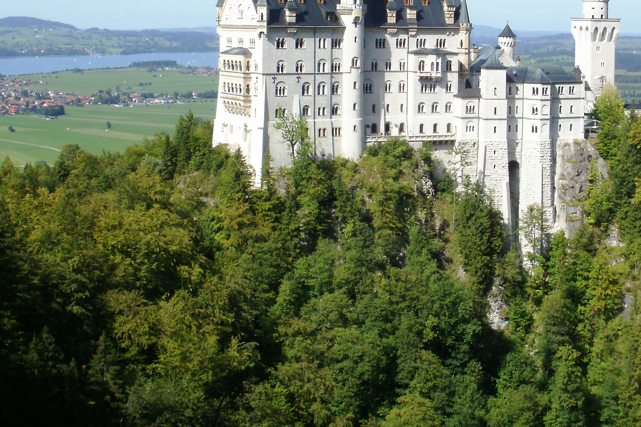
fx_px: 1086
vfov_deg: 22.0
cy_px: 92
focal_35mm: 61
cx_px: 378
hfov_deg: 32.8
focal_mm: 6.3
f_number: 5.6
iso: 100
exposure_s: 1/320
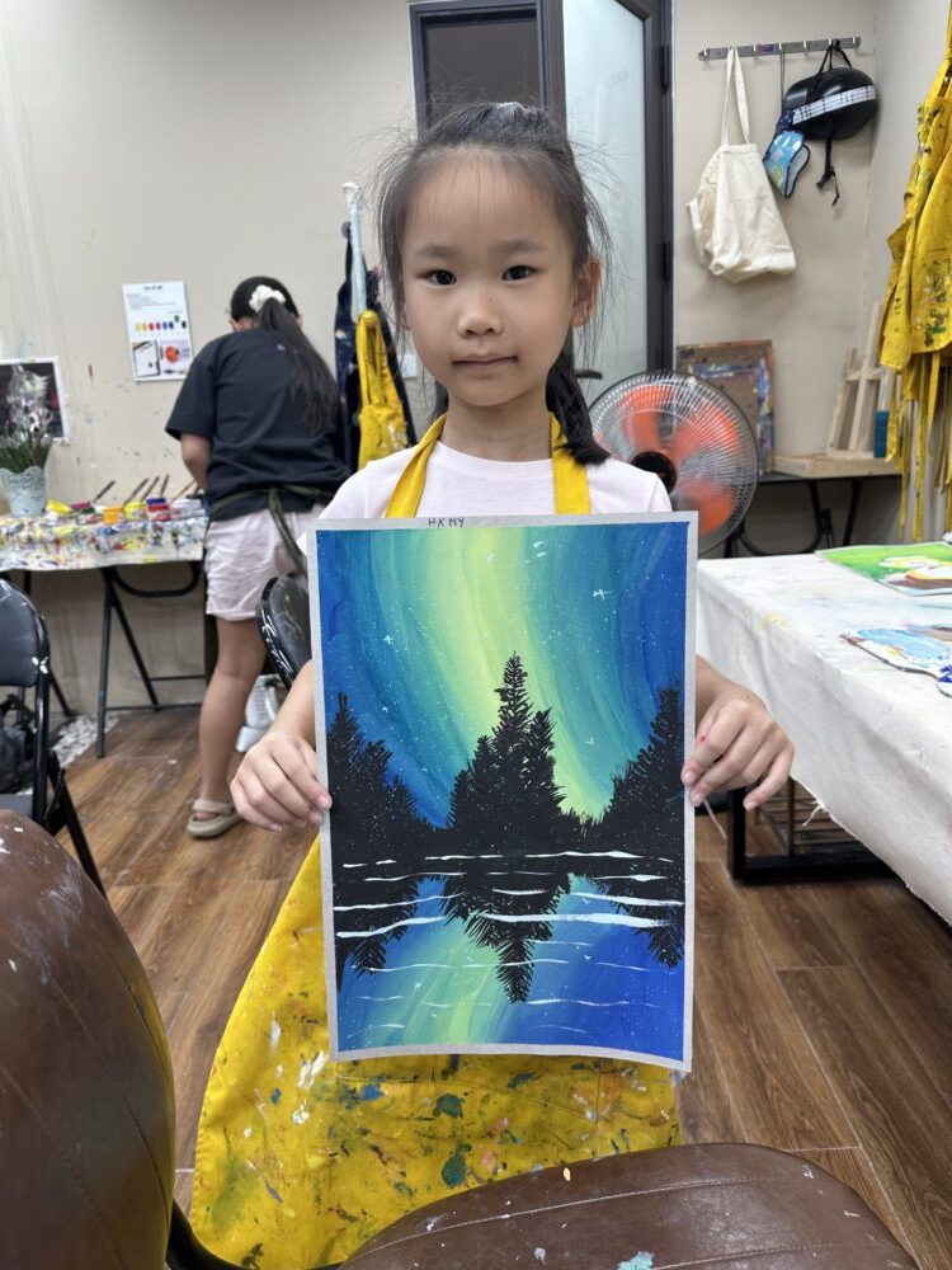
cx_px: 476
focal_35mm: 24
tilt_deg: -14.1
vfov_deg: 71.6
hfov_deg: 56.8
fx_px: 880
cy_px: 635
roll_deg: +3.0
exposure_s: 1/100
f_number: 1.78
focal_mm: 6.86
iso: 80
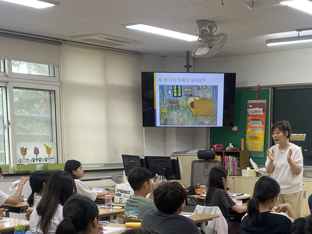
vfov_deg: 22.0
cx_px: 216
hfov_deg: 30.0
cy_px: 238
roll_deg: +0.2
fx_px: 577
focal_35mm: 64
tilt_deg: -11.3
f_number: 1.8
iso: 100
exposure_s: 1/120
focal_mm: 4.25
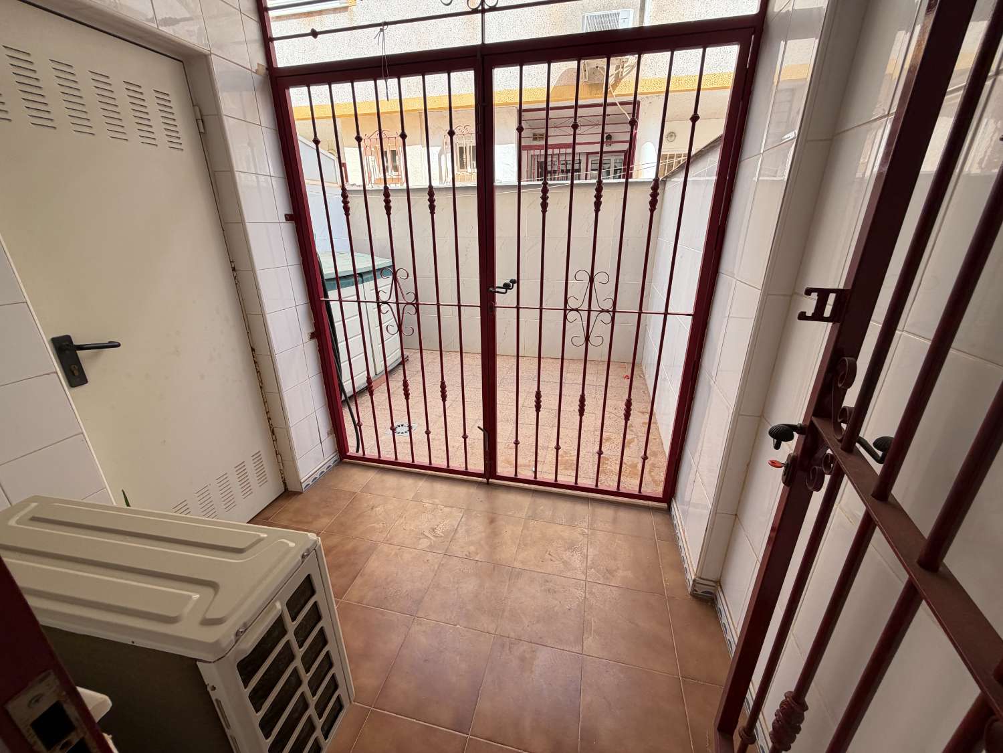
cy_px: 376
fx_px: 406
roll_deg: +1.2
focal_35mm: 14
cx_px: 502
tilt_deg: -21.1
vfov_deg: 85.7
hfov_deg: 102.1
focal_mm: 2.22
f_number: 2.2
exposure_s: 1/236
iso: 40
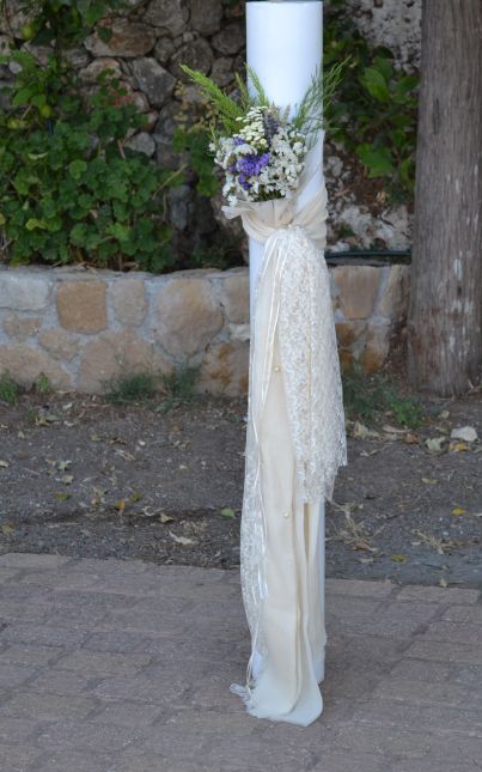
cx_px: 263
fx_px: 2136
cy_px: 314
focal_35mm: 102
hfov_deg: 12.9
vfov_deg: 20.4
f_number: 5.6
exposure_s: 1/125
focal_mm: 55
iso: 250
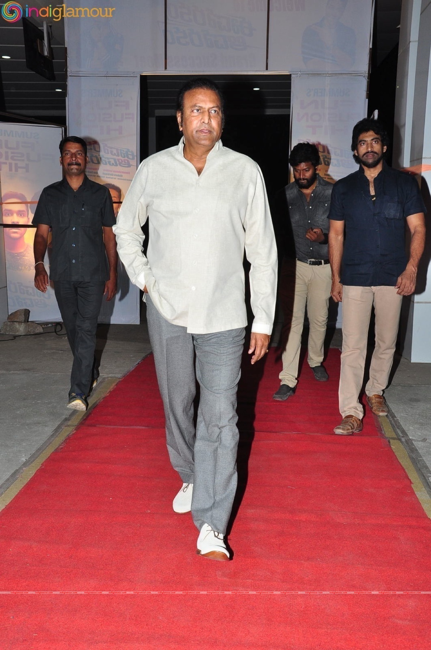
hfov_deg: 35.4
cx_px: 216
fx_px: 676
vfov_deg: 51.3
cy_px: 325
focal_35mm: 38
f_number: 8
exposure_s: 1/125
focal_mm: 25
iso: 500
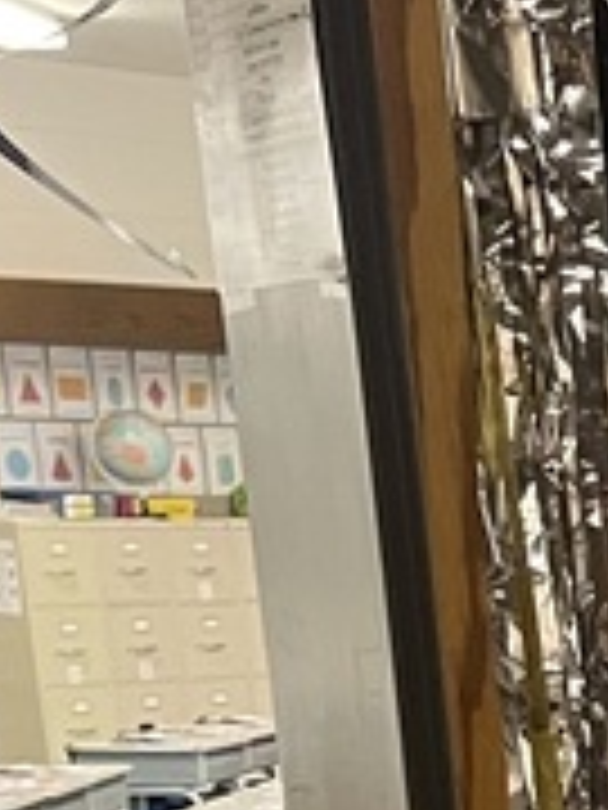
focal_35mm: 148
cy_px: 1544
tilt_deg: -18.0
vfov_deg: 12.1
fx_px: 3466
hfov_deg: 8.8
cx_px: 1626
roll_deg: +1.3
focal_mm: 5.1
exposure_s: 1/56
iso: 250
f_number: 1.6
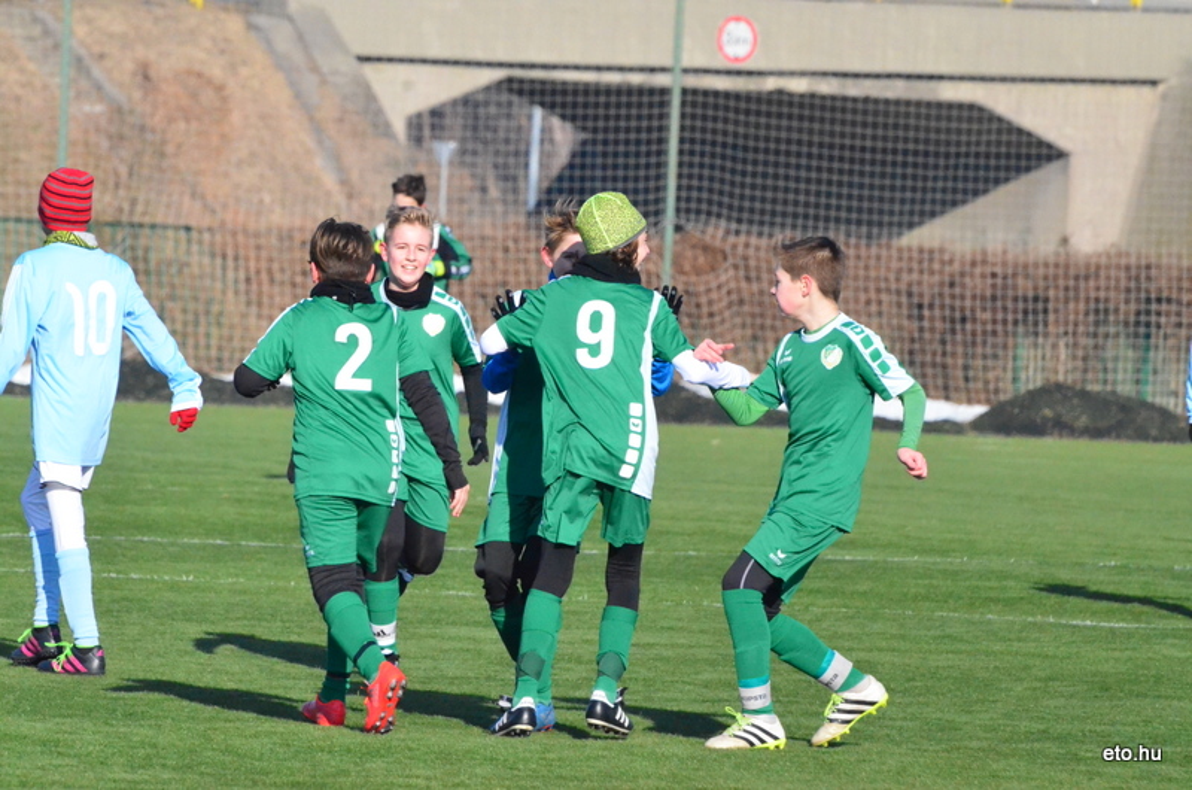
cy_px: 395
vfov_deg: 3.0
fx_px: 14870
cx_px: 596
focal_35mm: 450
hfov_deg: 4.6
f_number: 11
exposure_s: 1/8000
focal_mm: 300
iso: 6400
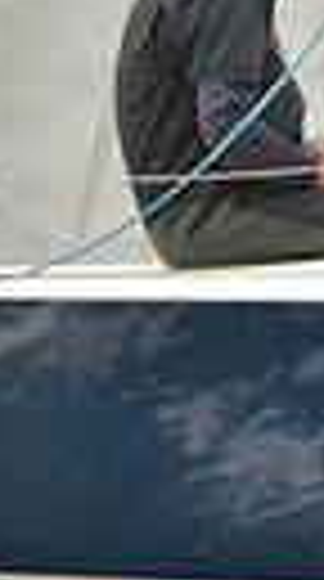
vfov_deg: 1.2
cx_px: 1282
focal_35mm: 1793
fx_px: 27548
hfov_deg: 0.7
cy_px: 344
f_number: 5.6
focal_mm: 380
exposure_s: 1/800
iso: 400
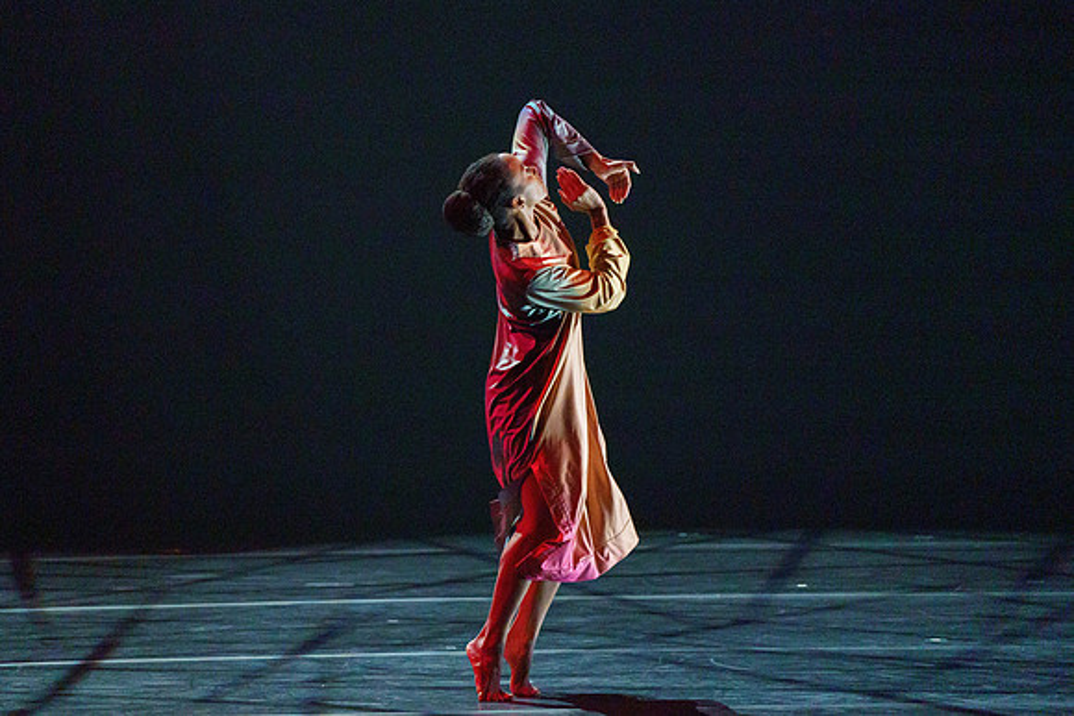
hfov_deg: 4.8
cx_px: 482
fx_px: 12911
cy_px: 341
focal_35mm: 433
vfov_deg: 3.2
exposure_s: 1/250
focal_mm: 382
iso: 5000
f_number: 5.6
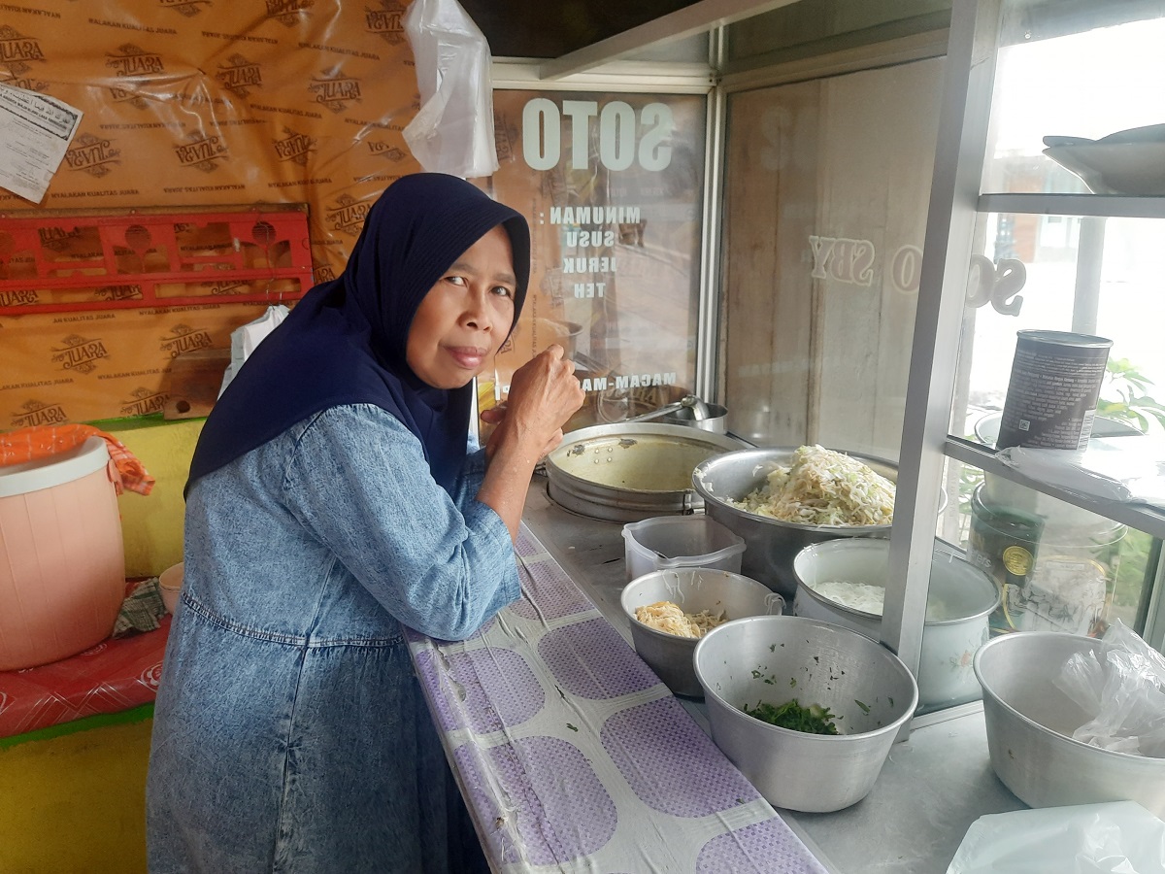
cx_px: 582
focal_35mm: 25
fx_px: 841
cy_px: 437
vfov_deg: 54.9
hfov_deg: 69.4
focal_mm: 4.6
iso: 320
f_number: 2
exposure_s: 1/50
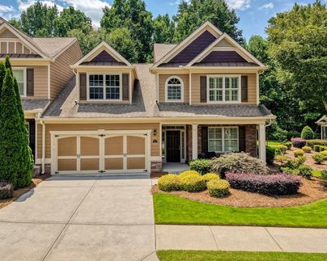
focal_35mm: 29
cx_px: 164
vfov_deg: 49.8
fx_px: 281
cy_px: 114
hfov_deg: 60.5
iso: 220
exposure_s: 1/6400
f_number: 1.8
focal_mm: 8.67
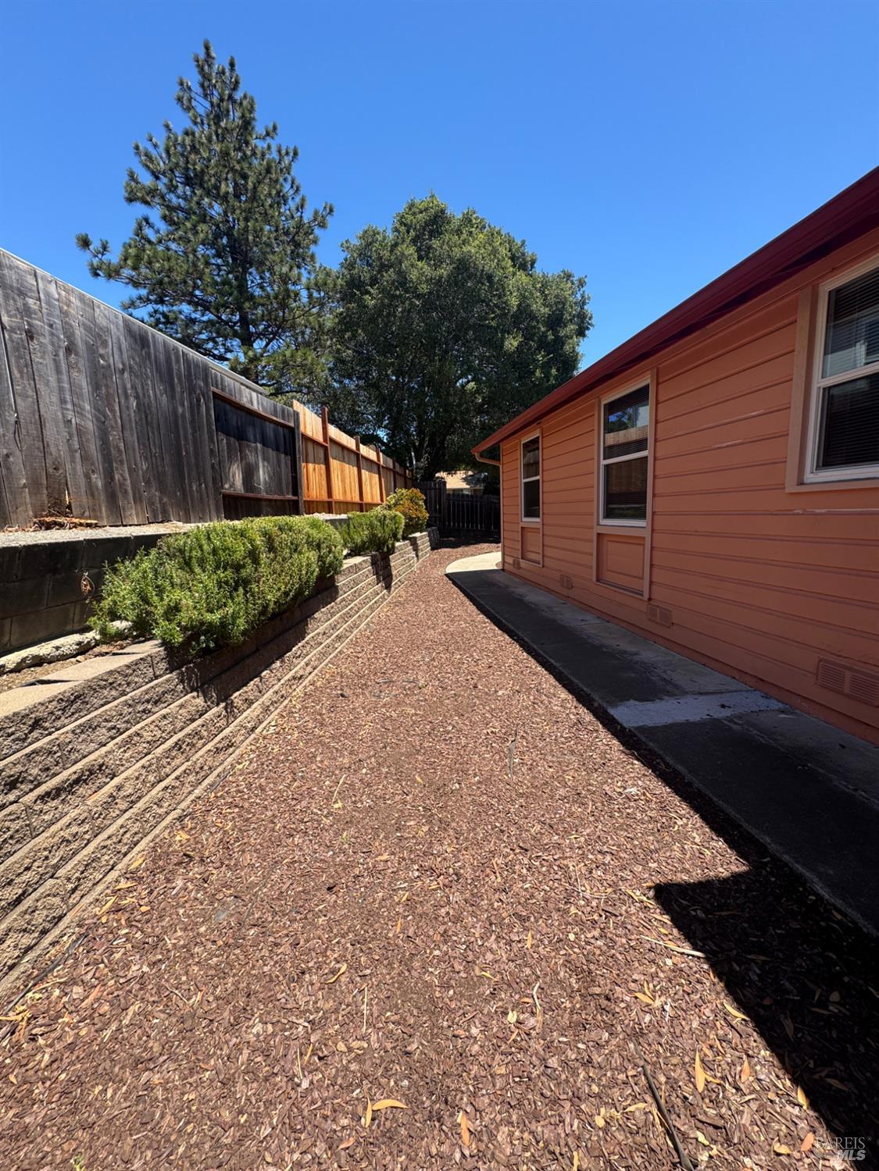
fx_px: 474
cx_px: 440
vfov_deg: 102.1
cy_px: 586
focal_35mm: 14
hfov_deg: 85.7
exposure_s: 1/707
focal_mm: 2.22
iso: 40
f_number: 2.2
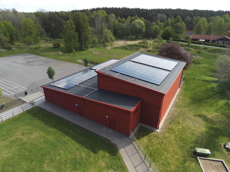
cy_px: 86
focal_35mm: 23
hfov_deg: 73.9
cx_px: 115
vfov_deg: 58.9
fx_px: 153
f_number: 2.4
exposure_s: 1/961
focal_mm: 4
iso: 151
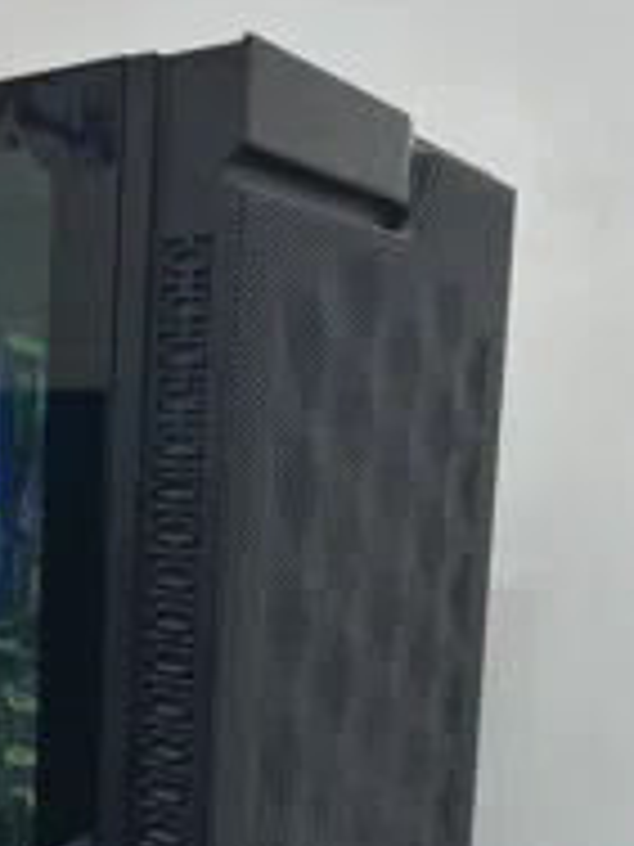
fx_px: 1245
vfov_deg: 36.9
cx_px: 4
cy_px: 590
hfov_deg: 27.0
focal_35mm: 51
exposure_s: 1/39
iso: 1000
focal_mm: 6.86
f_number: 1.78
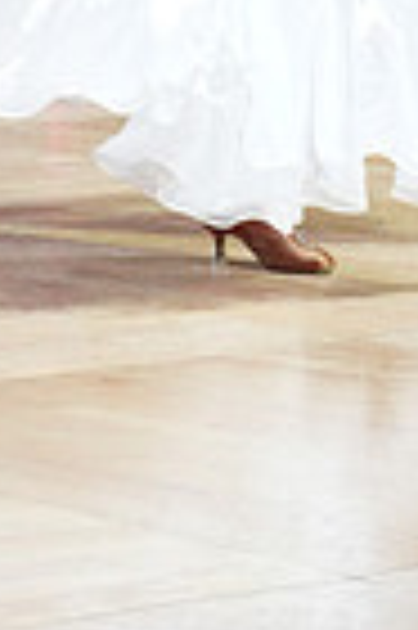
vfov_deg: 7.0
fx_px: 5080
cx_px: -425
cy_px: -216
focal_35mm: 291
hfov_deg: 4.6
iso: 2000
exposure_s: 1/500
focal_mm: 70
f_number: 2.8
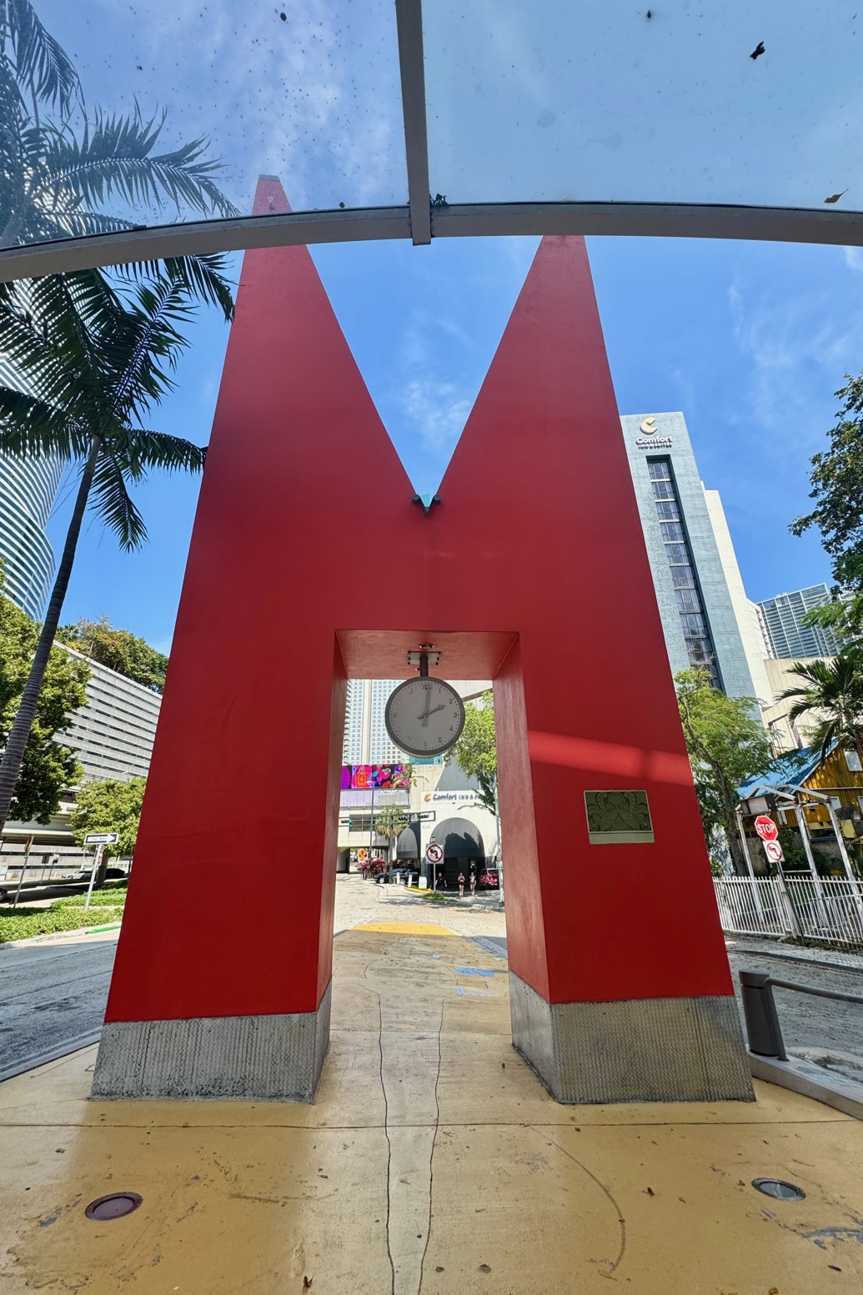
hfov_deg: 77.3
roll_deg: -0.2
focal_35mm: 15
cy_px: 644
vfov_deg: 100.4
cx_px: 436
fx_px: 539
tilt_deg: +19.8
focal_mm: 2.22
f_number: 2.2
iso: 40
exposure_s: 1/591
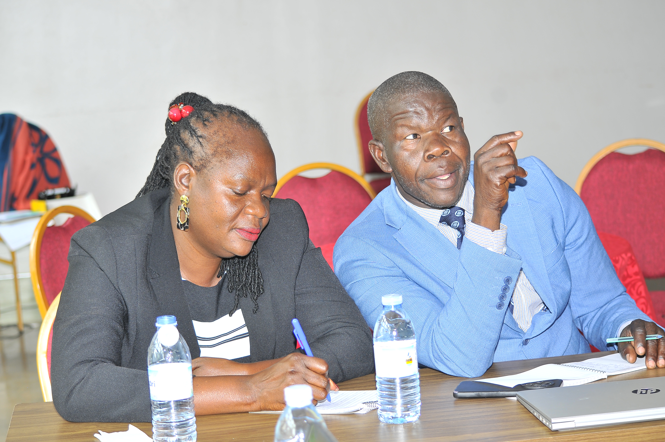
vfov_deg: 15.7
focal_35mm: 87
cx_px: 332
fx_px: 1605
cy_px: 221
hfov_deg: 23.4
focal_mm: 58
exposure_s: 1/60
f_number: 4.5
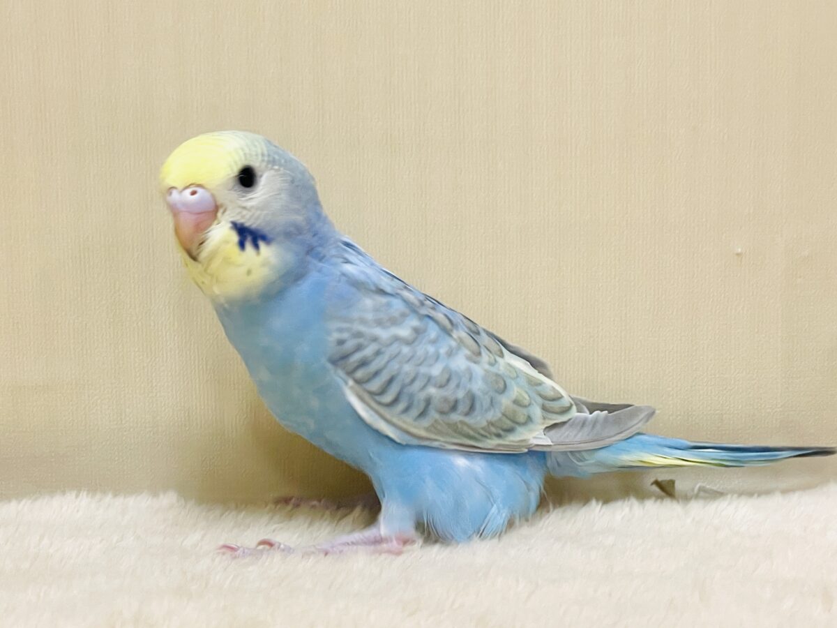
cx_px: 418
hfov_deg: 36.8
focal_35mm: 52
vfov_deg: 28.0
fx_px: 1257
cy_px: 314
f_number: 2
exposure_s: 1/99
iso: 80
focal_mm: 6
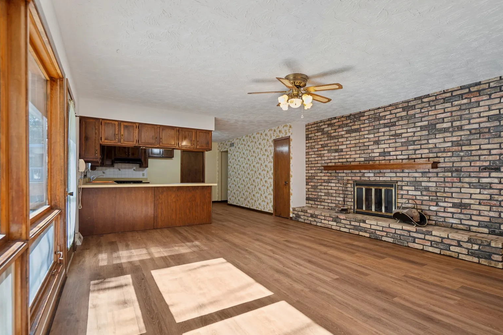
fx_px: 237
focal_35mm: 17
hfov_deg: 93.2
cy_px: 176
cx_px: 265
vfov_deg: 70.4
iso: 80
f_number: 4
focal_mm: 16
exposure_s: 1/30
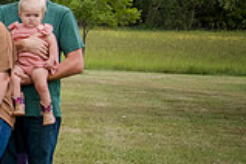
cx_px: -200
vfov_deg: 9.9
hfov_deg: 13.3
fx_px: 950
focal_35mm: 139
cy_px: 70
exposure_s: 1/500
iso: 400
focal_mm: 38
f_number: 6.3
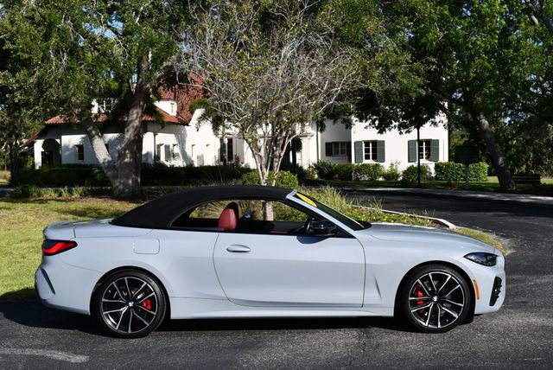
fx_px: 738
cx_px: 276
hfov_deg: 41.1
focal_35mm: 48
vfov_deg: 28.1
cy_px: 185
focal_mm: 24
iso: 100
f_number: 8
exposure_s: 1/250
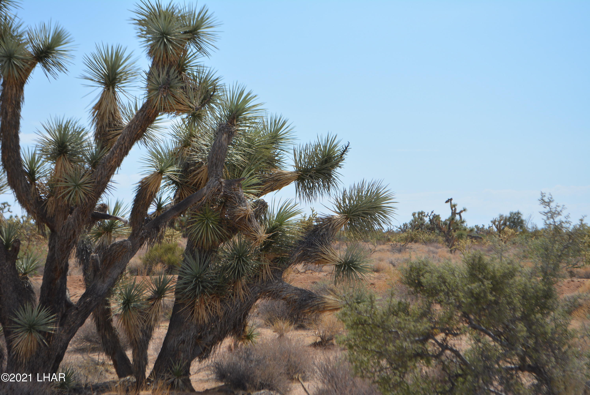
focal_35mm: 82
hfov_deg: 24.6
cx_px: 295
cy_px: 198
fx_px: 1353
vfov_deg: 16.6
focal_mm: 55
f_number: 7.1
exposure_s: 1/2000
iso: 400
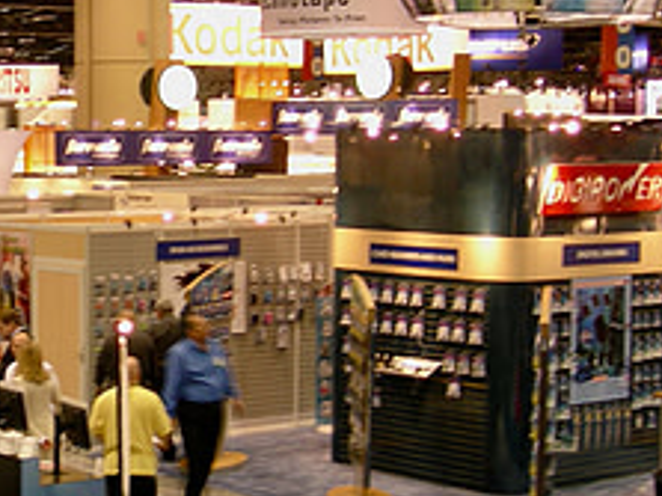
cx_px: -3
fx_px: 1892
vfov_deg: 14.9
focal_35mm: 99
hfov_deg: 19.3
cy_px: 218
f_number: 2.8
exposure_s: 1/6.6
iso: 50
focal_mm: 7.8
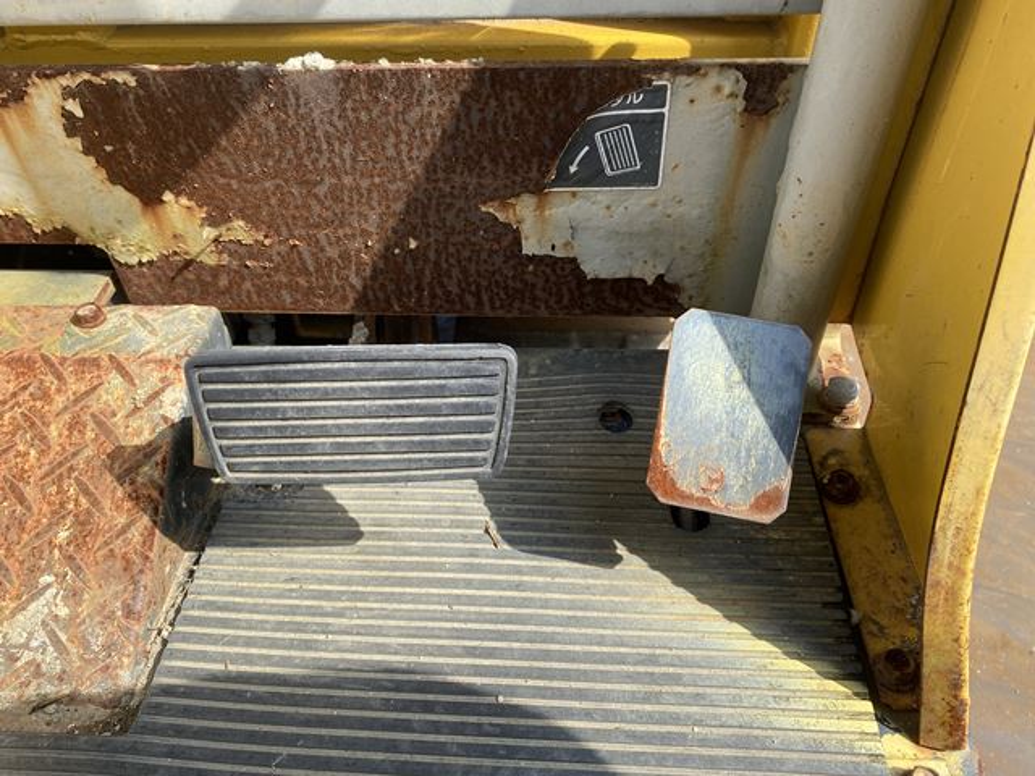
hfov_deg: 67.3
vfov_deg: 53.1
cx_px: 518
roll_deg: +2.2
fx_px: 777
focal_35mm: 26
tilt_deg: -43.5
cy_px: 388
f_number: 1.8
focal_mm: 4.25
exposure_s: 1/778
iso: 32
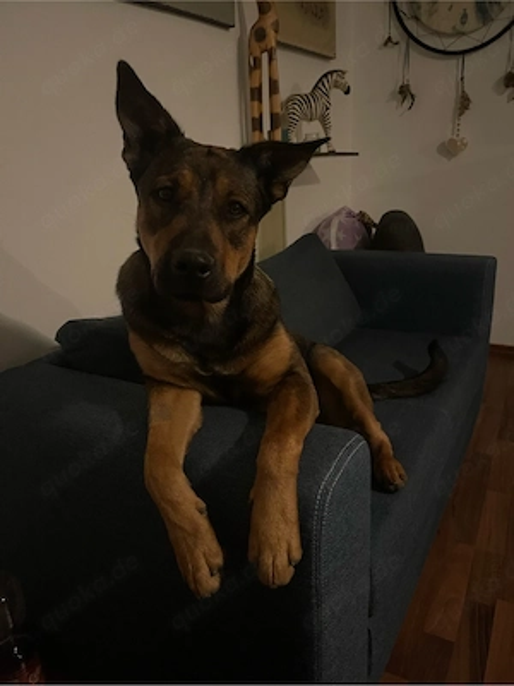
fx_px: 495
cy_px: 343
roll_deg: +3.3
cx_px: 257
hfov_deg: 54.9
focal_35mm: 25
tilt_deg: -20.0
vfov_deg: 69.4
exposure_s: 1/15
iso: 1600
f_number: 1.6
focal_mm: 5.1
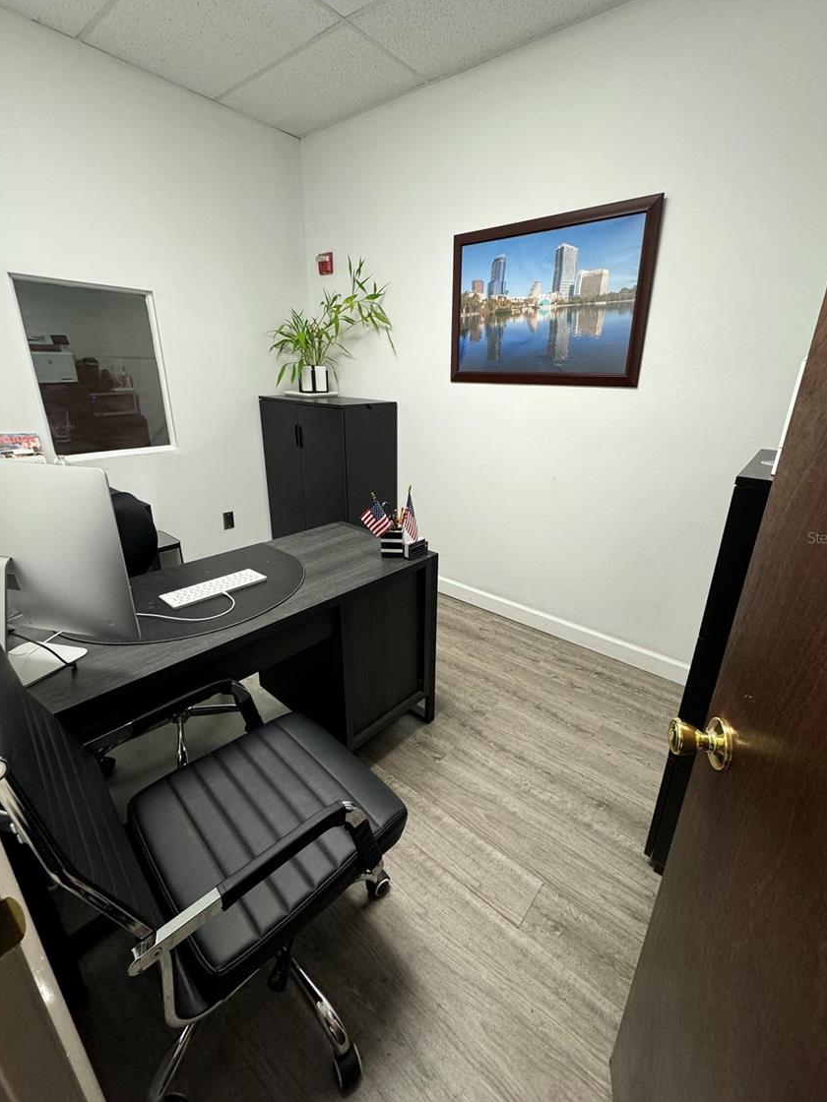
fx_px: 478
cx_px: 434
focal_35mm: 15
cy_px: 537
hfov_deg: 81.7
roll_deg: -2.8
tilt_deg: -19.8
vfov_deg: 98.2
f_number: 2.2
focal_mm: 2.22
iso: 200
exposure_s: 1/60
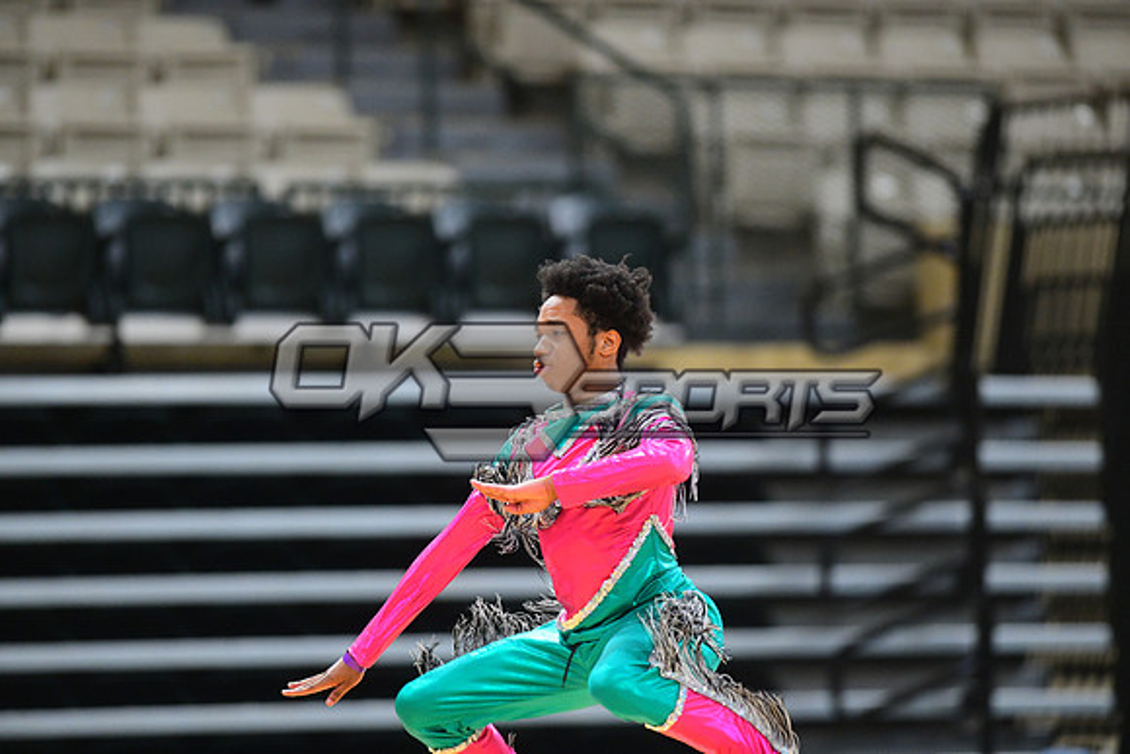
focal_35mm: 300
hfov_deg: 6.9
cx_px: 565
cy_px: 377
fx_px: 9418
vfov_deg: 4.6
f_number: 3.2
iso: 6400
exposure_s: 1/1000
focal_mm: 300
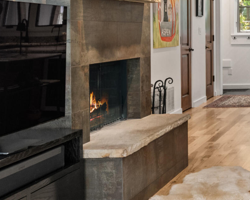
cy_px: 41
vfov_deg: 20.0
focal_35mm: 76
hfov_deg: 21.3
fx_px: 560
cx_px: 370
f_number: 7.1
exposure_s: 1/2.5
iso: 500
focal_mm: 21.5
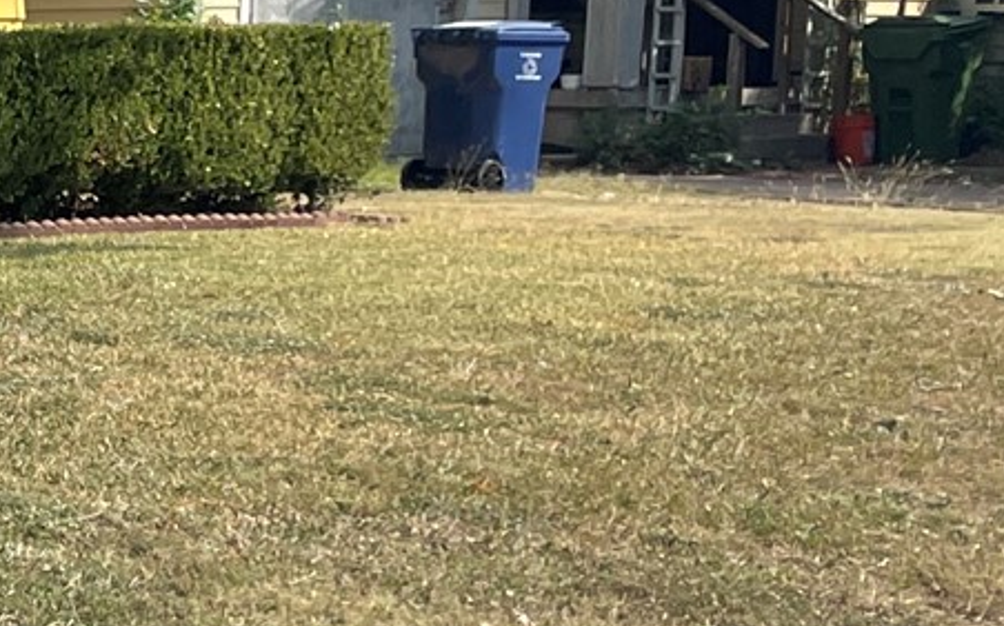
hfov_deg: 13.3
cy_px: 588
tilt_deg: -9.7
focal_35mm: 125
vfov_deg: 10.4
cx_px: -1253
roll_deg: +0.9
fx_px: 3419
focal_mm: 4.2
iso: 32
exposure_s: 1/2212
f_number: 1.6
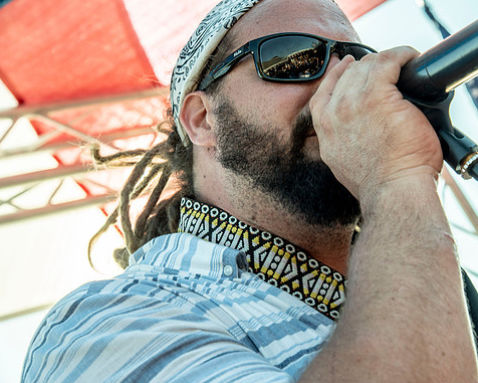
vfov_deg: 19.2
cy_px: 192
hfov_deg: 23.8
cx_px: 285
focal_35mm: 80
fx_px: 1132
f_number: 8
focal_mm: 70
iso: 100
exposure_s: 1/200
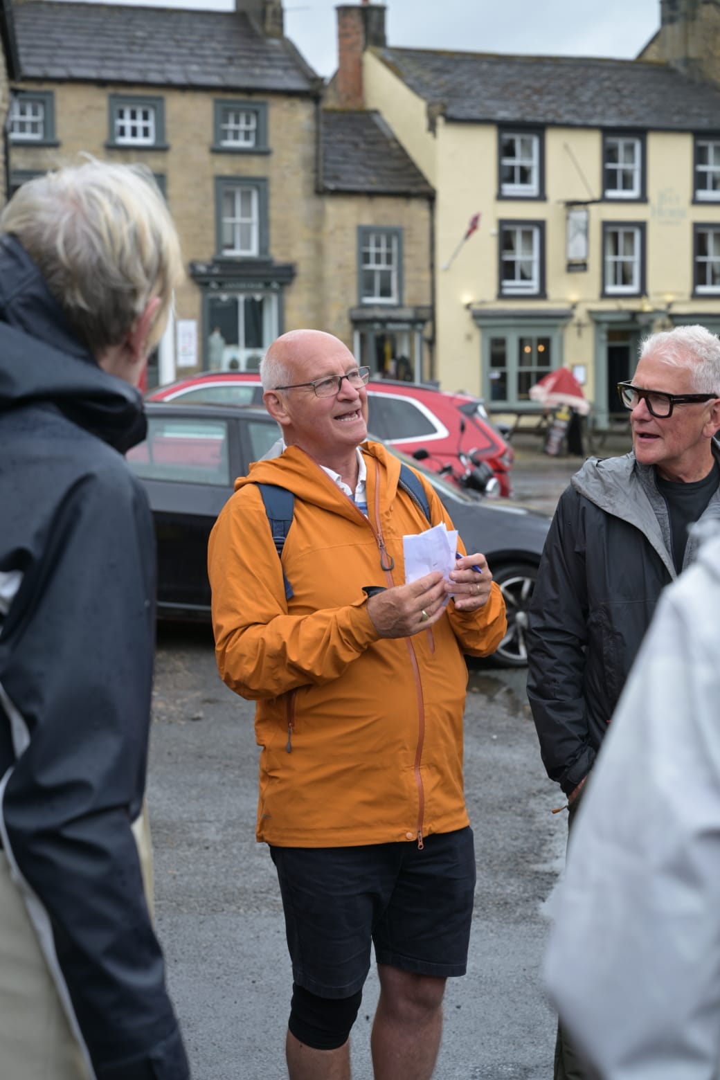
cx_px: 360
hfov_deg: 19.5
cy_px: 540
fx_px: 2100
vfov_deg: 28.8
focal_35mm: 70
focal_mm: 70
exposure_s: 1/250
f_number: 5.6
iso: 125
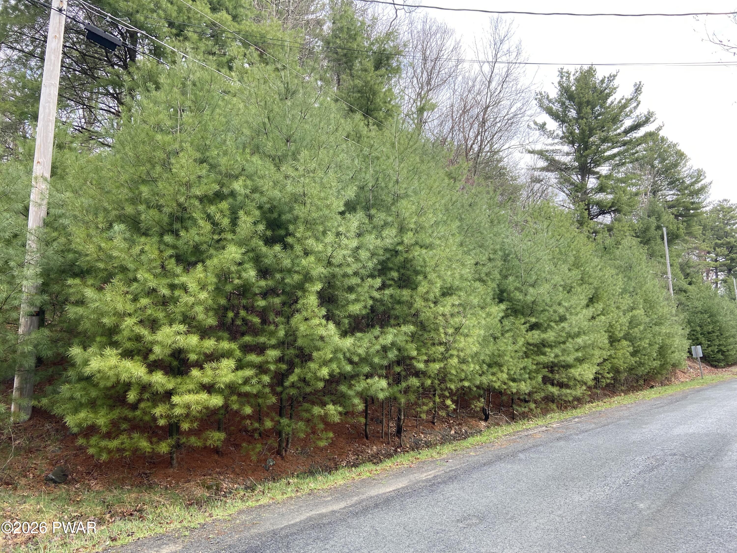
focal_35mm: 26
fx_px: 554
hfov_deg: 67.3
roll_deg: +0.4
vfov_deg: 53.1
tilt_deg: +8.4
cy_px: 276
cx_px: 368
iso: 32
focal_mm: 4.25
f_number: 1.8
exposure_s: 1/192
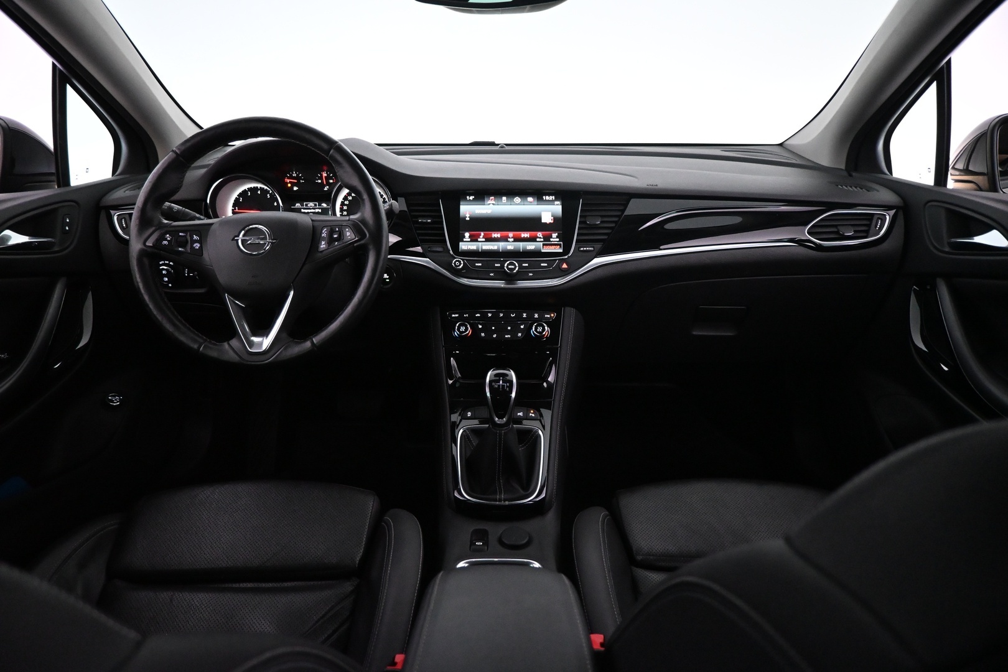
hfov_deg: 73.7
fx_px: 672
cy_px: 336
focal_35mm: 24
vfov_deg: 53.1
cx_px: 504
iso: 4500
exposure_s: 1/60
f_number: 3.5
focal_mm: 16
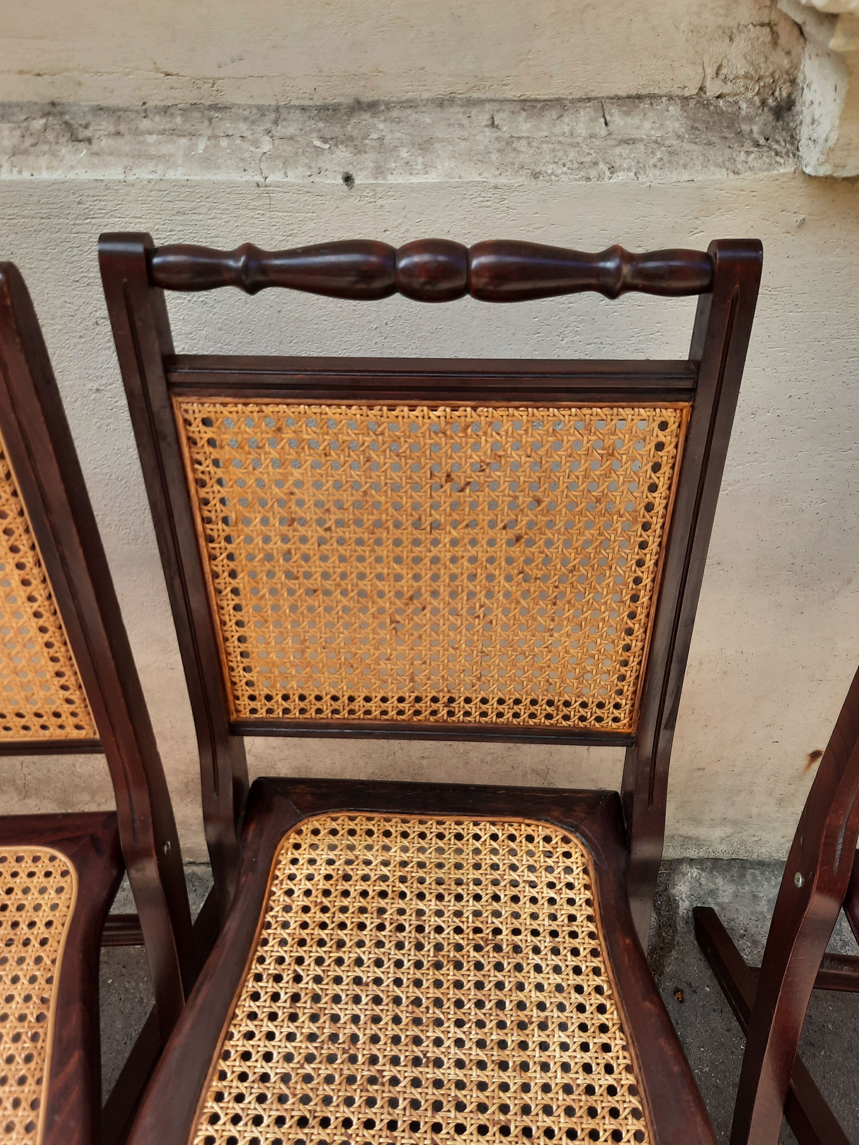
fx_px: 860
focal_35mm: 26
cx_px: 428
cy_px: 592
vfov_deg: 67.3
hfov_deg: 53.1
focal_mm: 4.6
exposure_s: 1/189
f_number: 2
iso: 32
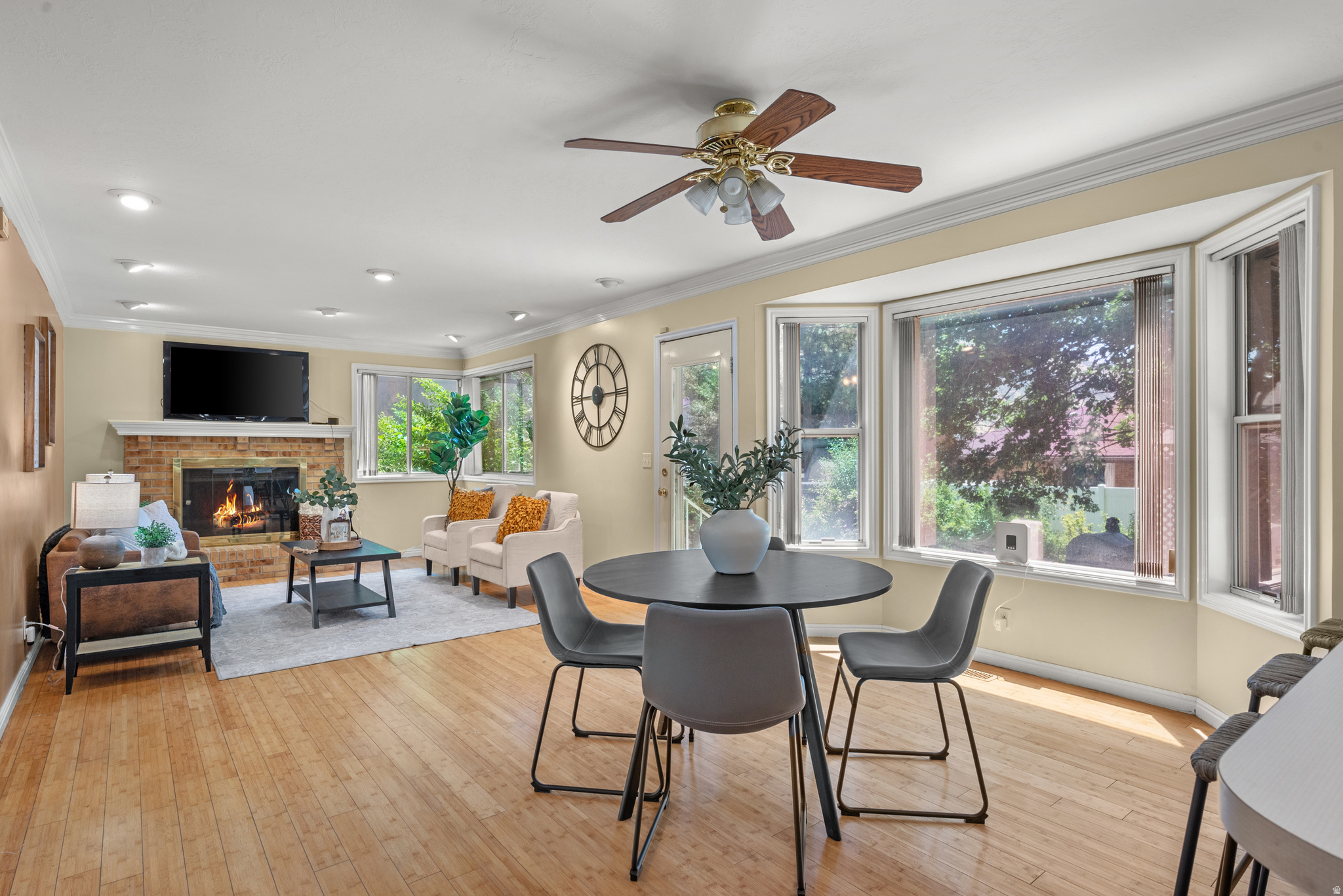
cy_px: 448
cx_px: 672
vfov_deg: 67.4
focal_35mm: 18
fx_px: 672
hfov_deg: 90.0
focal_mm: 18
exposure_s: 1/2.5
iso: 500
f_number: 8
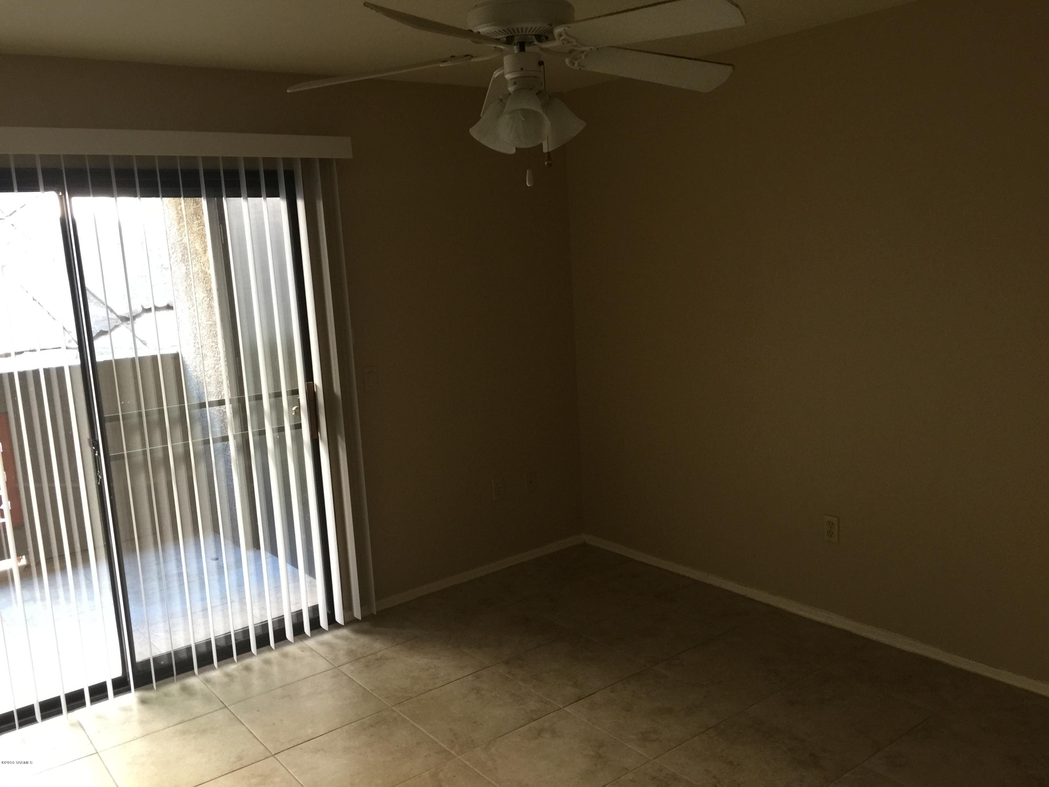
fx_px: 879
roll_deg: +2.5
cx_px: 524
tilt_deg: -9.4
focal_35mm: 29
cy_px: 394
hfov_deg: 61.7
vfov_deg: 48.2
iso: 80
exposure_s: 1/15
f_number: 2.2
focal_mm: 4.15
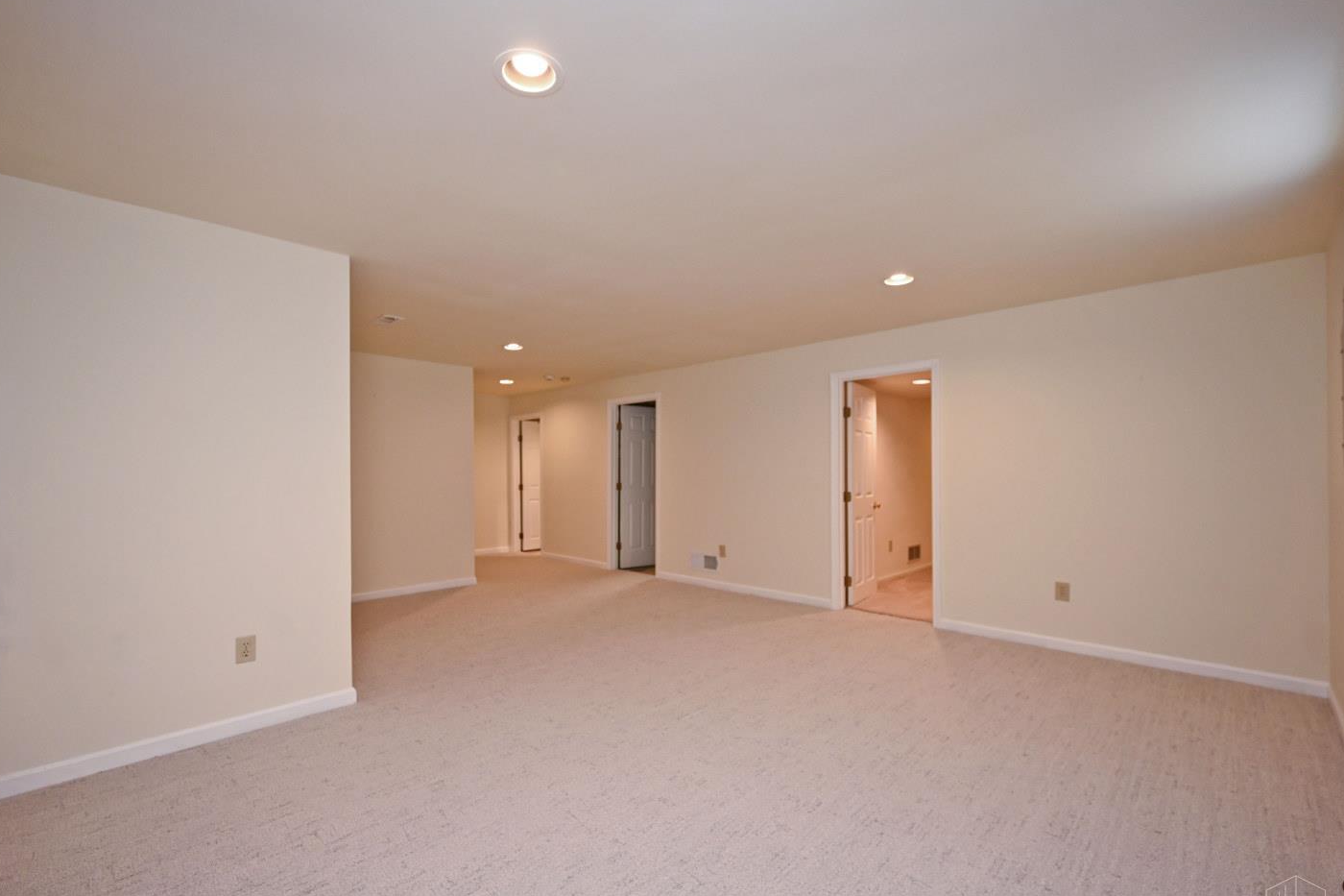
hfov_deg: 100.3
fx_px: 560
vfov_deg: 77.3
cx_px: 644
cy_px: 472
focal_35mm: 15
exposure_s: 1/60
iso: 640
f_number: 4
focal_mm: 14
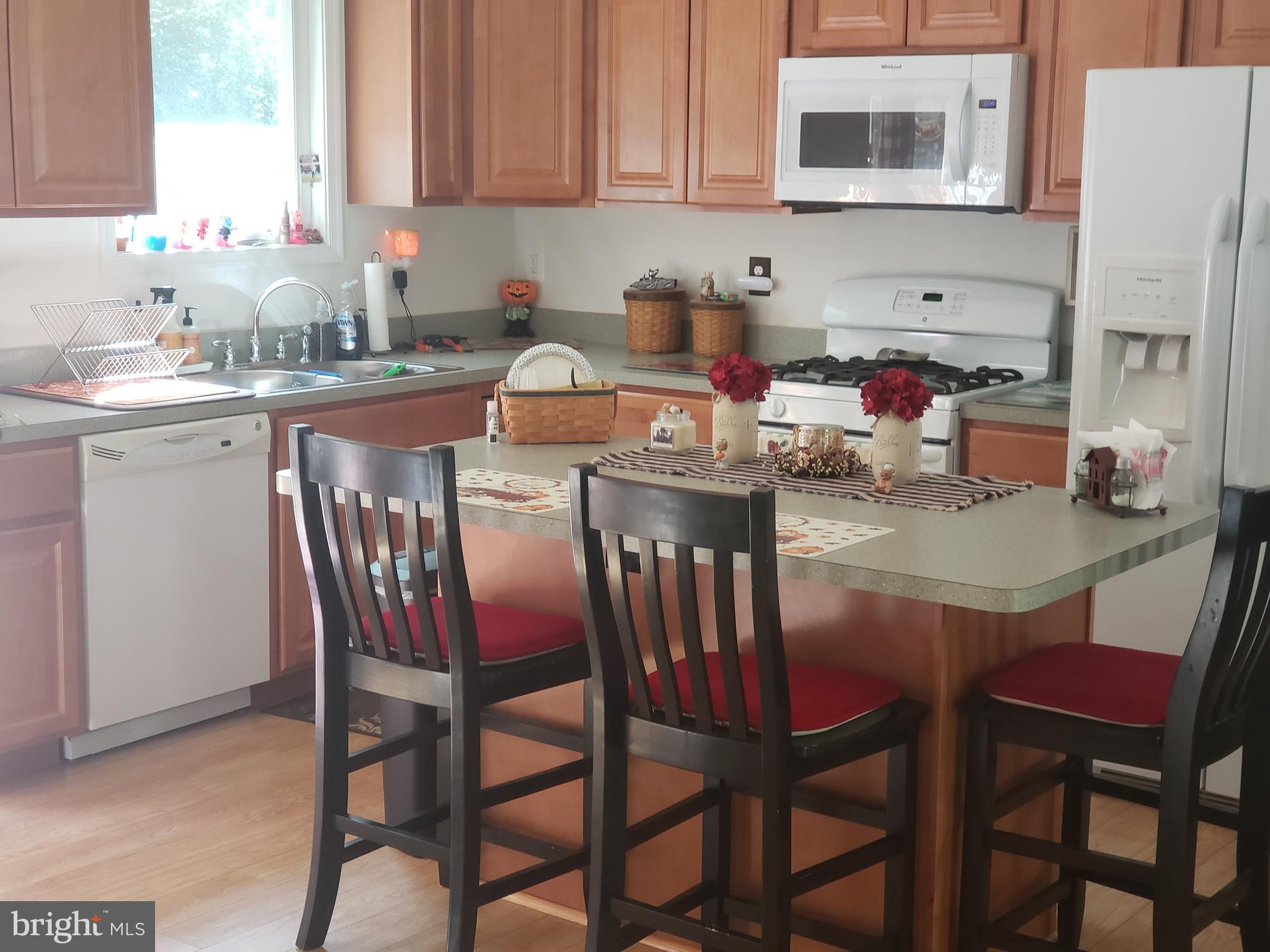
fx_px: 1908
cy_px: 476
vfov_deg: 28.0
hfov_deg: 36.8
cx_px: 635
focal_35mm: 52
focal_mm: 6
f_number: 2.4
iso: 200
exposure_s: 1/24
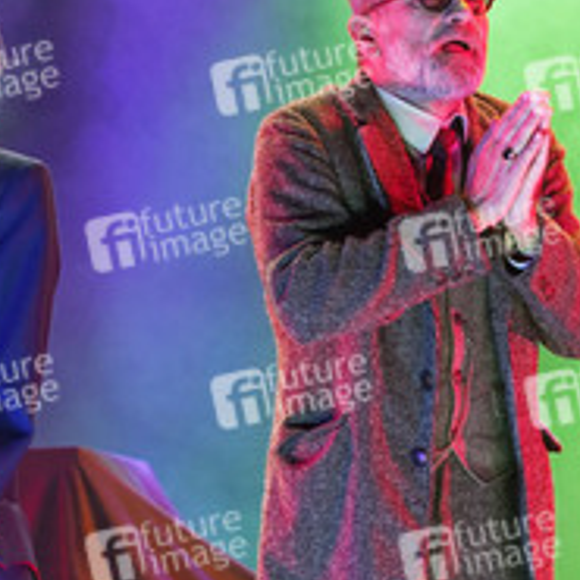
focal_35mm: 193
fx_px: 3659
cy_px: 314
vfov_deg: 9.1
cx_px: 208
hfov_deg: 9.1
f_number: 5.6
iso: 1250
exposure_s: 1/50
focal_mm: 93
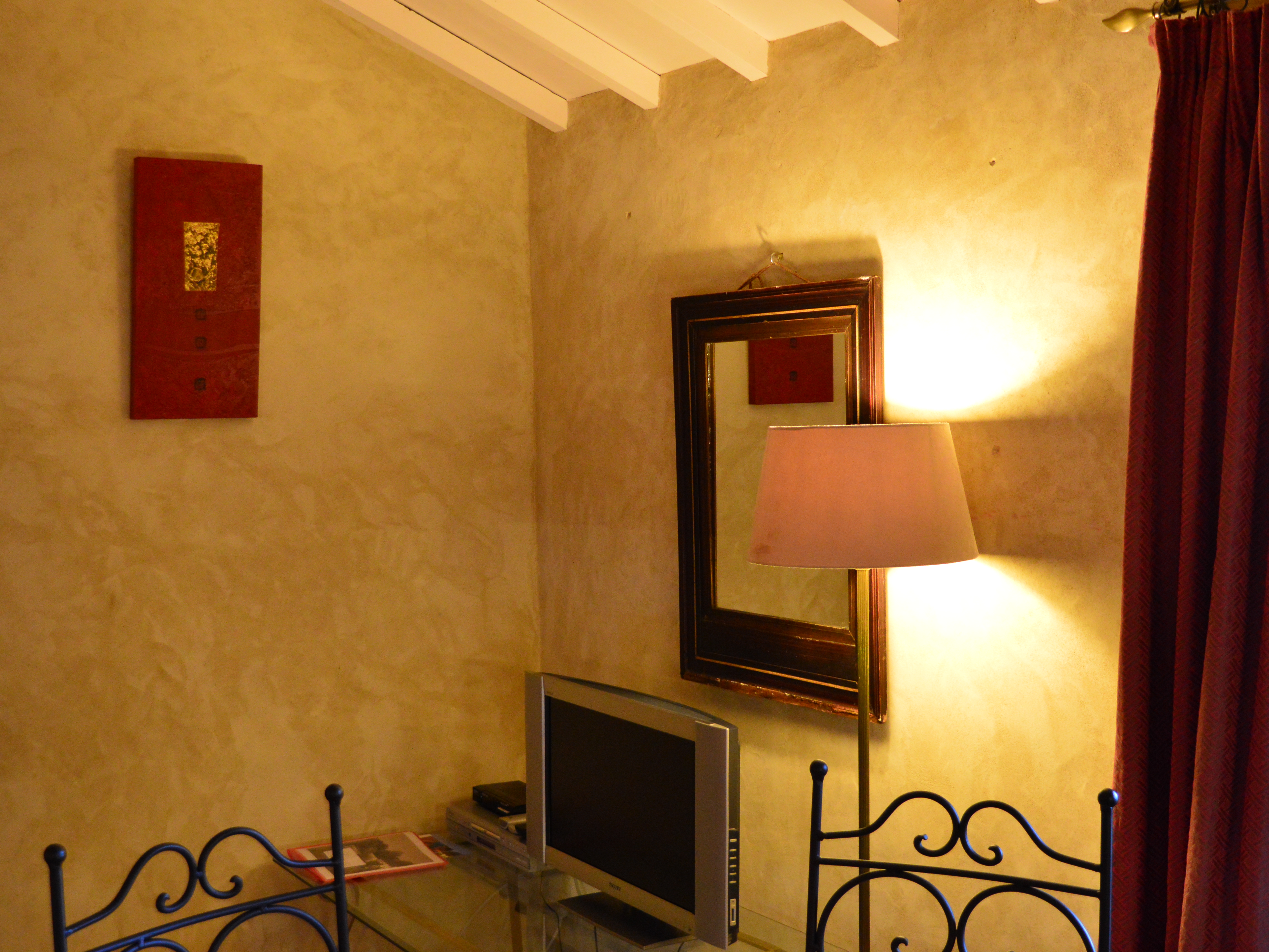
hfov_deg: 43.8
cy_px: 482
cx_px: 609
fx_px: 1576
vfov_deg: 33.6
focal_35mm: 43
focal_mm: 26
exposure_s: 1/40
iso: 1600
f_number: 4
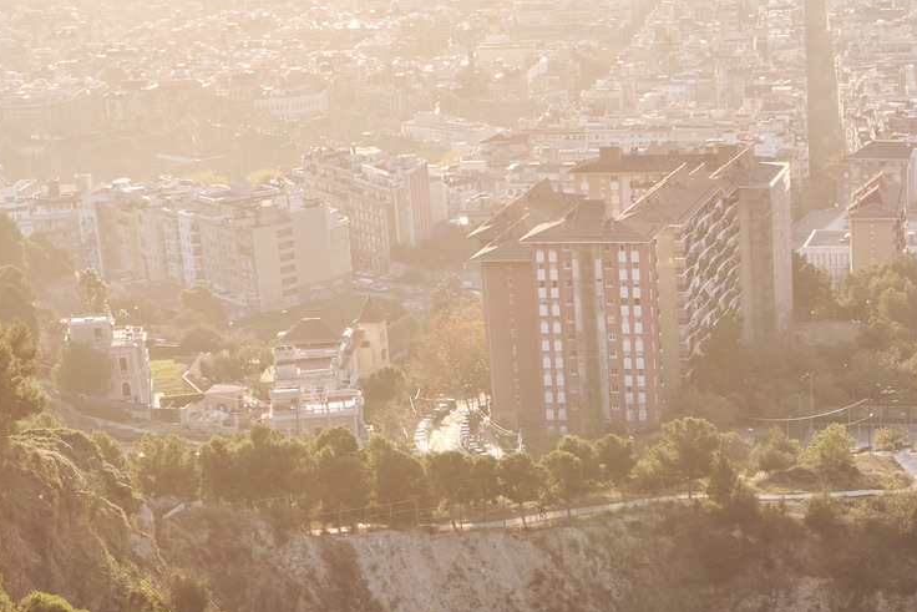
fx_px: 2497
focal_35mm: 98
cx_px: 734
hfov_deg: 20.6
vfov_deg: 13.4
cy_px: 811
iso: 640
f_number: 10
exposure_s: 1/320
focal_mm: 34
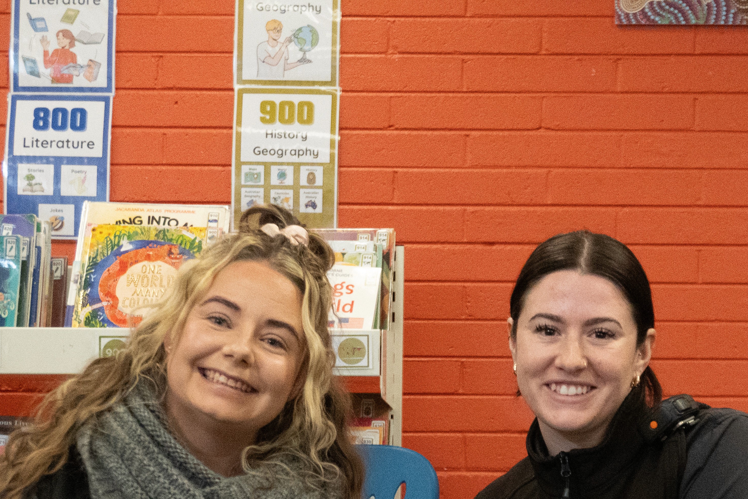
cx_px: 445
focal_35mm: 92
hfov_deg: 22.1
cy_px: 508
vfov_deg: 14.6
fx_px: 1912
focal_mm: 30
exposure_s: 1/125
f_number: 5
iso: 6400
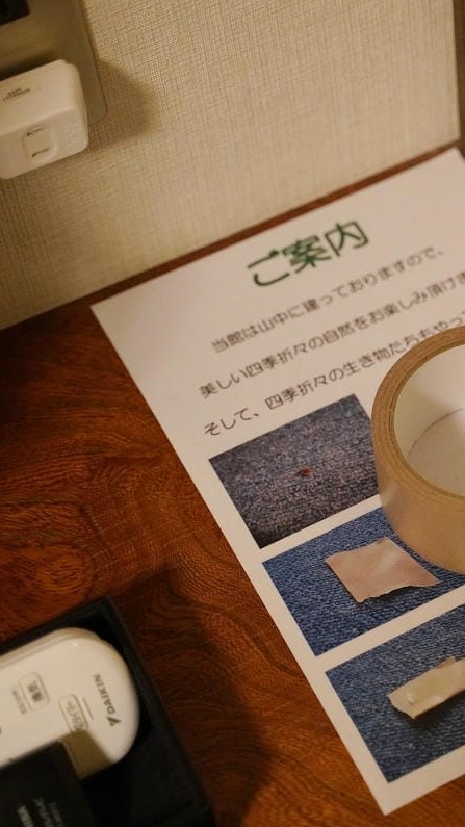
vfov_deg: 21.8
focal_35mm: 98
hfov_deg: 12.2
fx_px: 2149
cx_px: 485
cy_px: 413
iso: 6400
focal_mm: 62
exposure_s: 1/160
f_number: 2.8
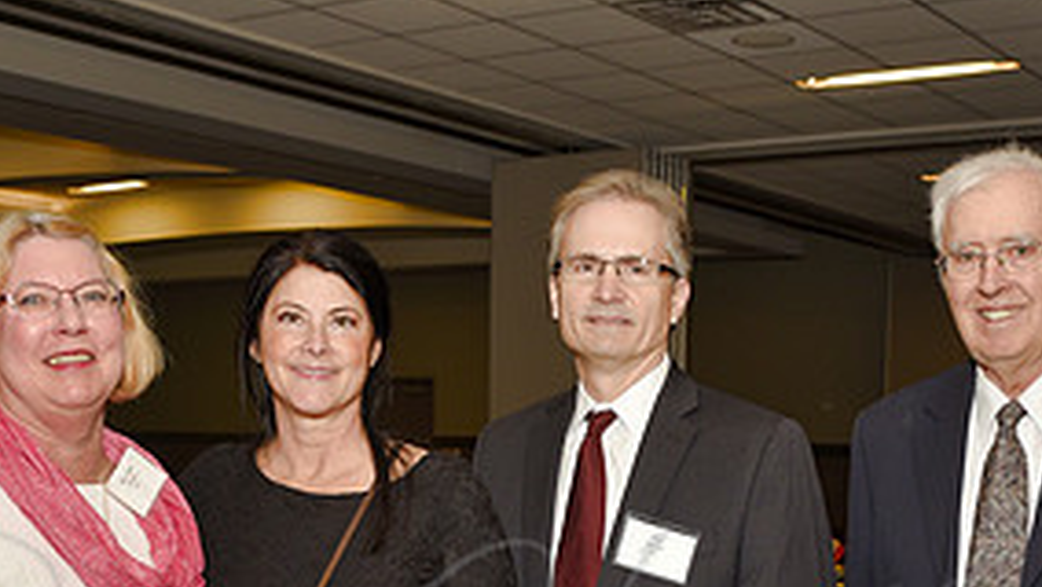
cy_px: 688
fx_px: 1714
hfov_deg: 33.8
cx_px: 587
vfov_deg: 18.5
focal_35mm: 62
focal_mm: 29
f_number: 5
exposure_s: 1/60
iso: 200
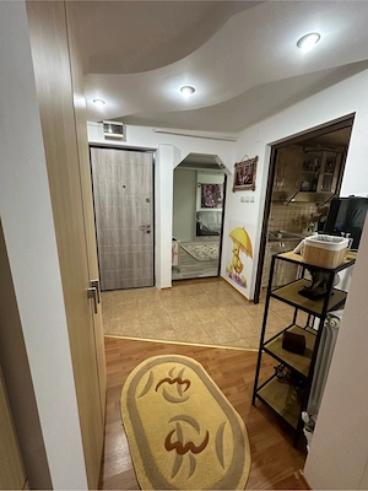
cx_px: 184
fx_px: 198
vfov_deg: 102.1
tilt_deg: -12.5
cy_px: 246
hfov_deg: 85.7
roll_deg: -2.7
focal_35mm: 14
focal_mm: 2.22
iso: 320
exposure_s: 1/50
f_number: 2.2
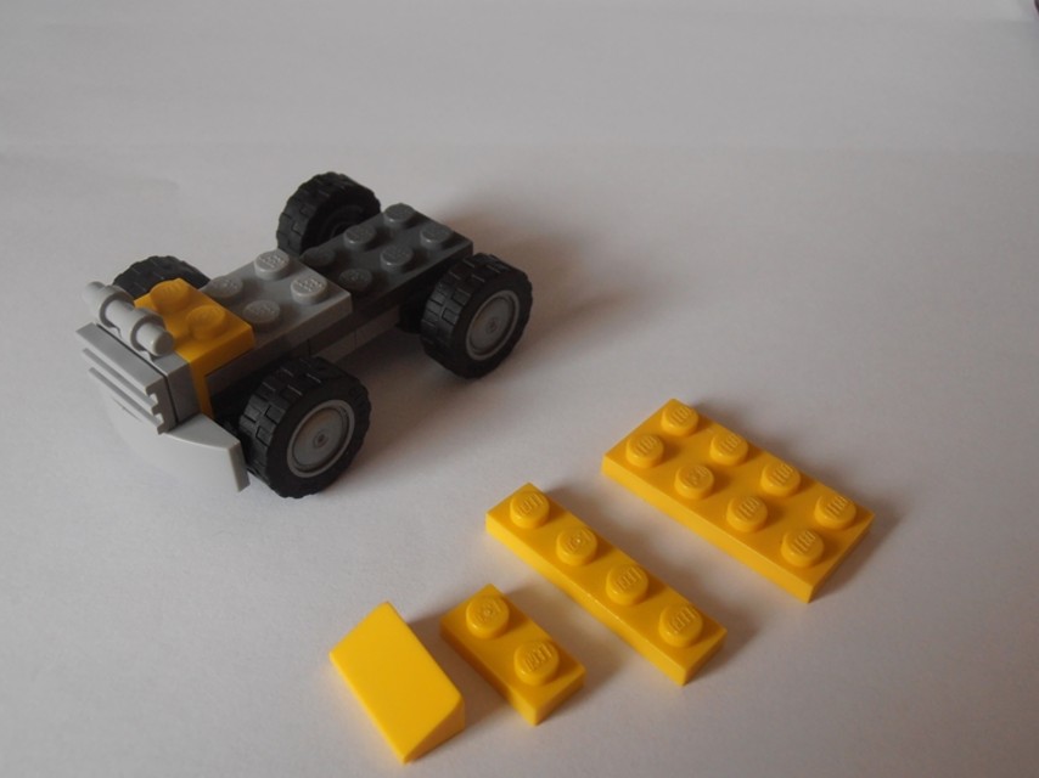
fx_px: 1170
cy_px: 371
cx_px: 496
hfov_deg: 47.9
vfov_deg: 36.8
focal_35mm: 39
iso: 125
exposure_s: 1/30
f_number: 3.9
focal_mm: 6.61
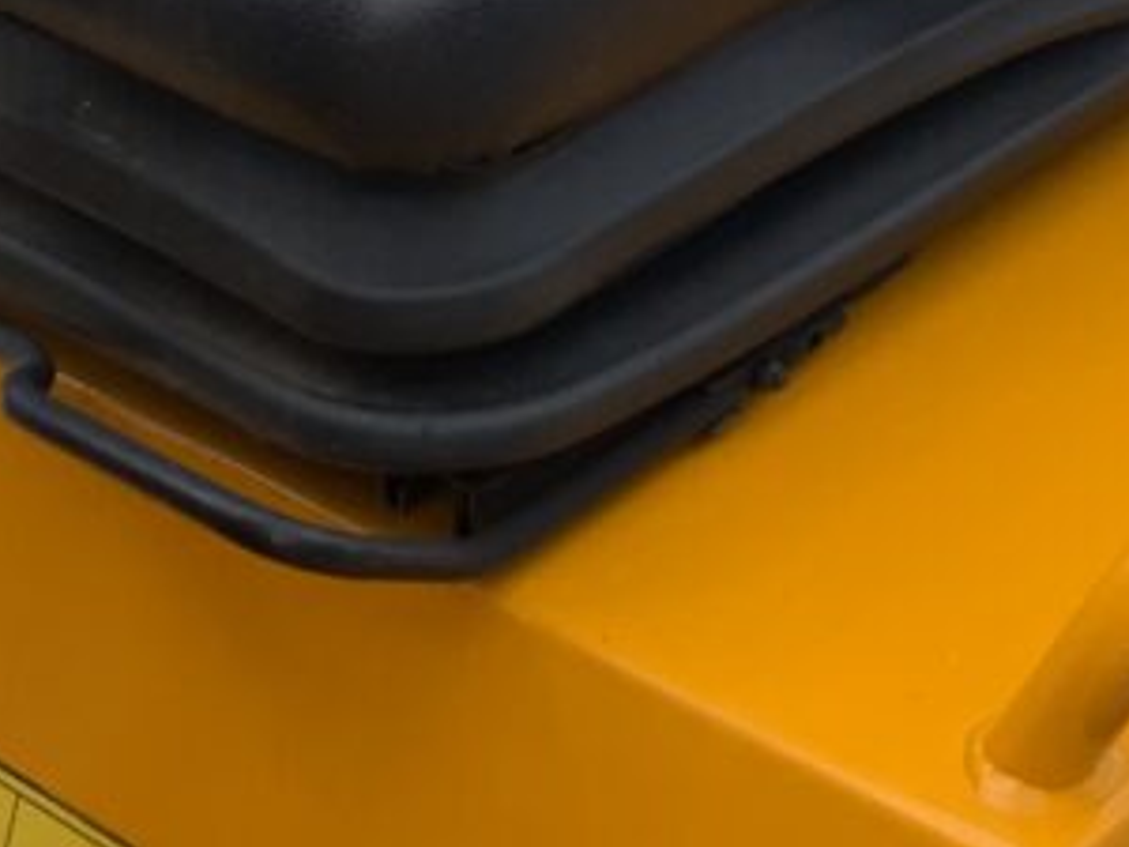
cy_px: -531
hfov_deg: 19.7
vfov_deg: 13.8
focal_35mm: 99
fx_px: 3229
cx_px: 783
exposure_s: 1/586
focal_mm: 3
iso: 16
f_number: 1.8
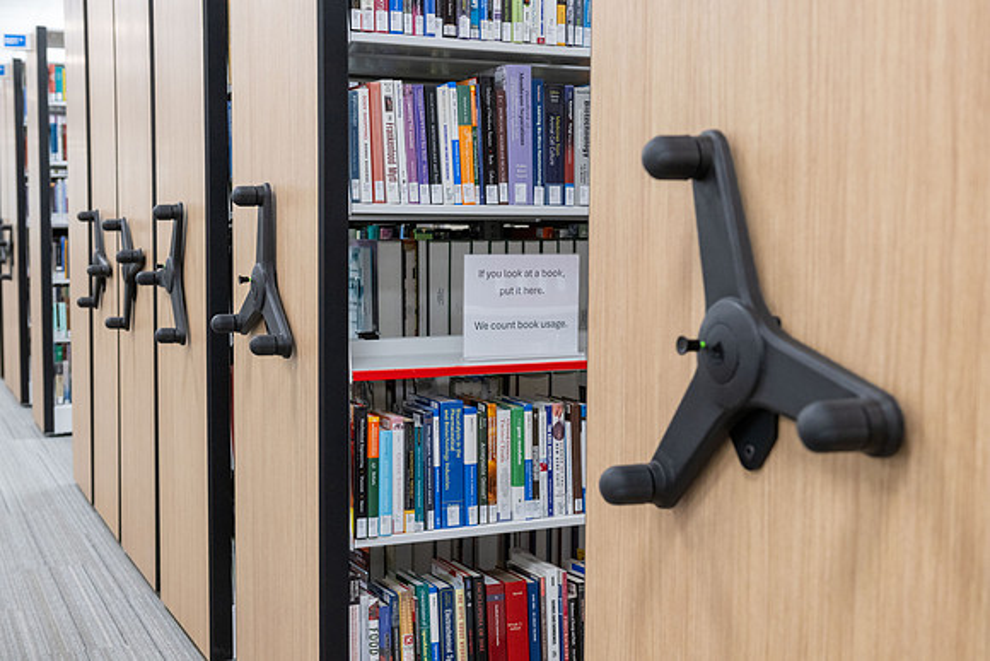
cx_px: 495
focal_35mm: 48
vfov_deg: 28.1
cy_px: 330
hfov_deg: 41.1
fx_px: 1320
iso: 1600
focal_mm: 48
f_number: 5
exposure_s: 1/100
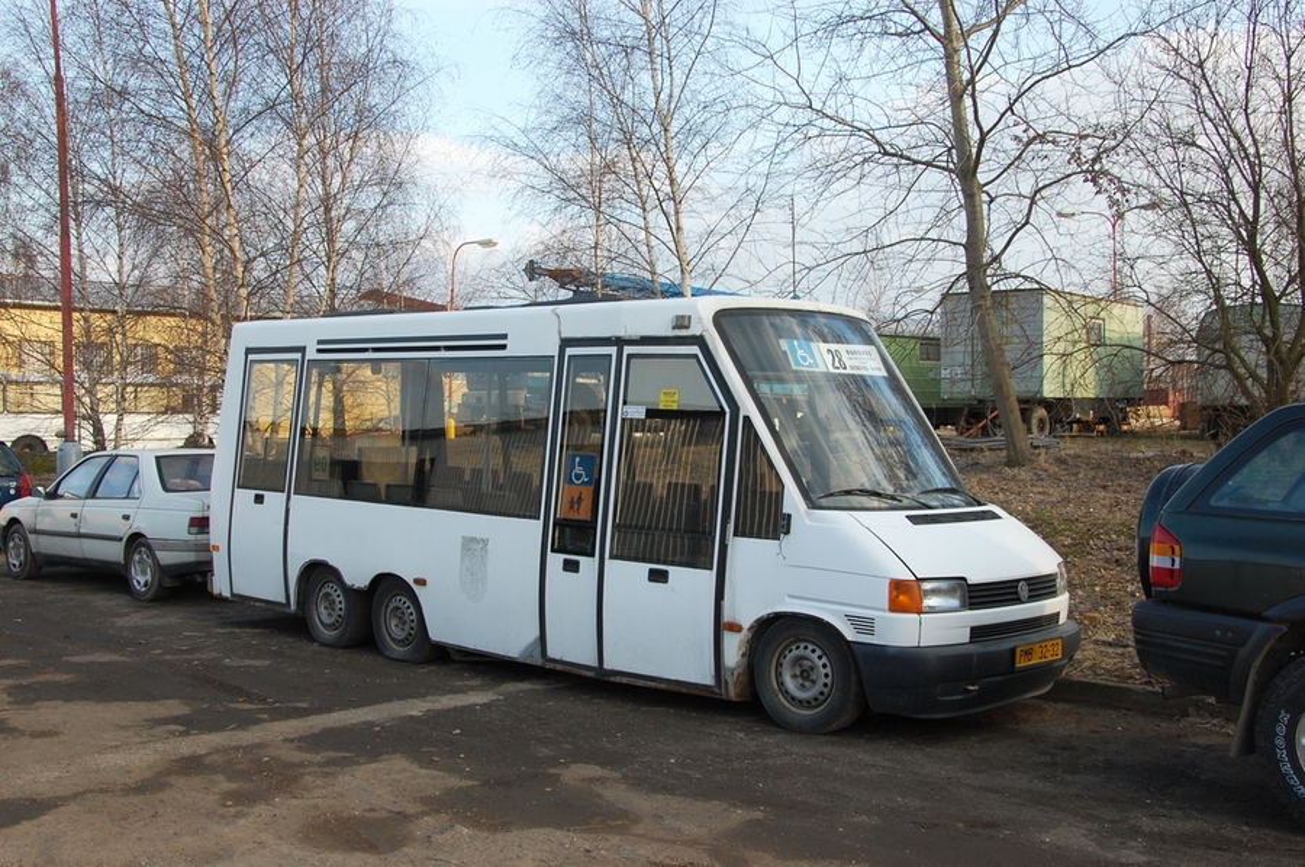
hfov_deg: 51.3
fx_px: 1358
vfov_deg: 35.4
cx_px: 652
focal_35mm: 38
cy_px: 434
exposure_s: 1/160
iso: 400
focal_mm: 25
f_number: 10
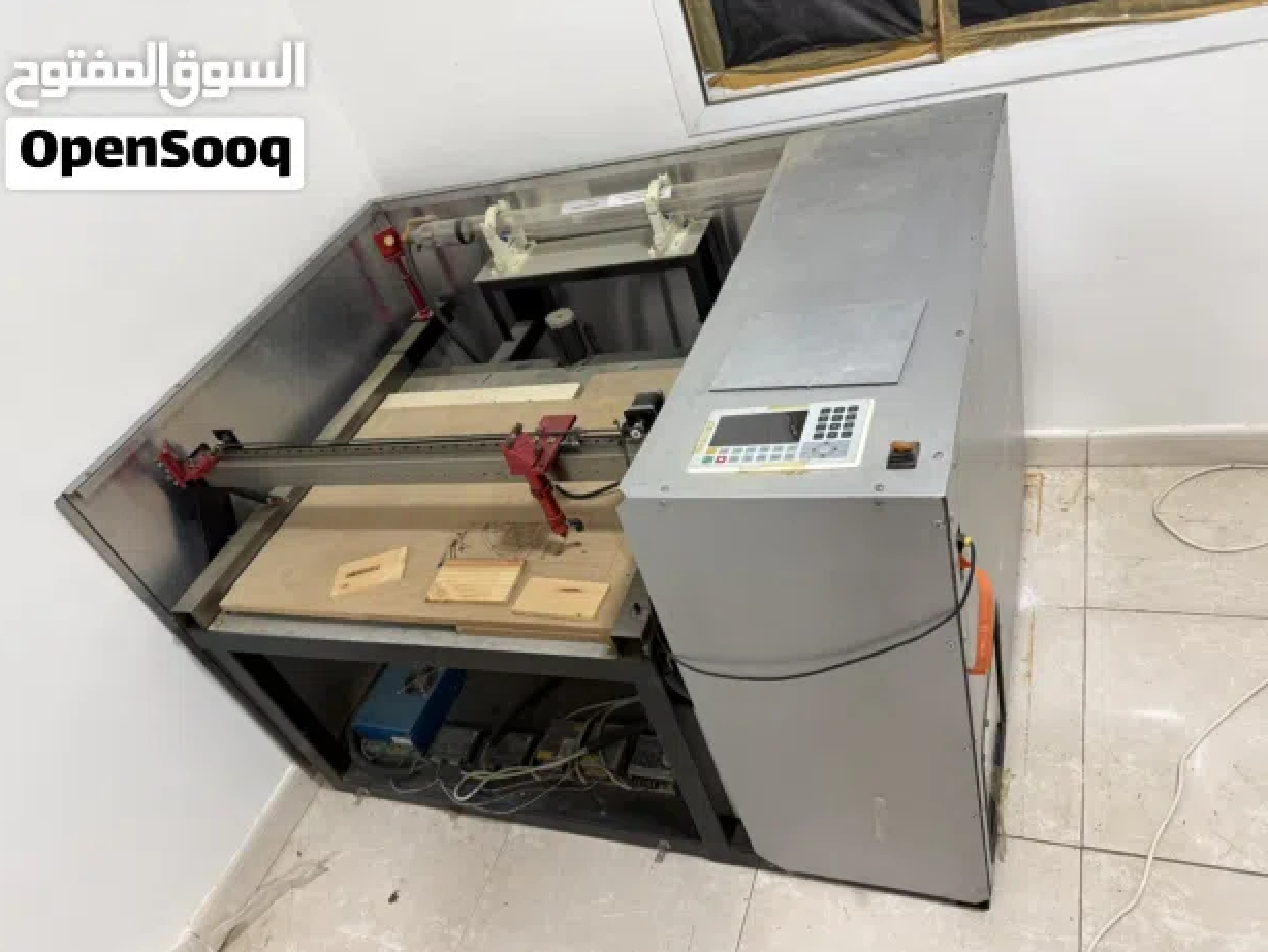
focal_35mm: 25
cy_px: 487
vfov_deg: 54.9
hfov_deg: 69.4
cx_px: 615
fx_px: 916
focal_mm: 6.76
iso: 250
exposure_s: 1/60
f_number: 1.78
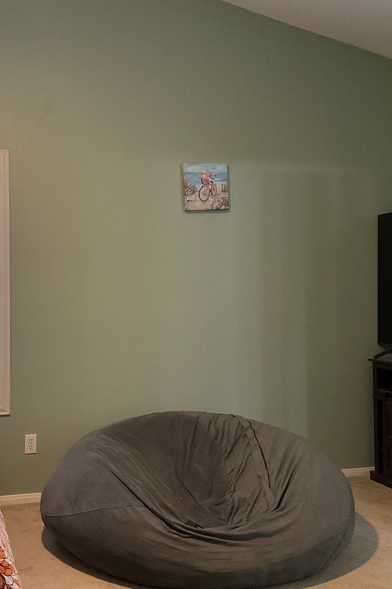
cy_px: 296
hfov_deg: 32.4
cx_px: 130
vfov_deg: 47.4
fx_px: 670
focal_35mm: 41
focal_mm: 3
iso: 250
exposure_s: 1/40
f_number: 1.8
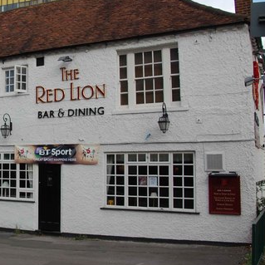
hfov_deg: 34.4
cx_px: 19
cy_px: 118
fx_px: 398
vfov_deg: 36.8
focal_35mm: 46
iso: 200
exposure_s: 1/250
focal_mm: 18
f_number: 8
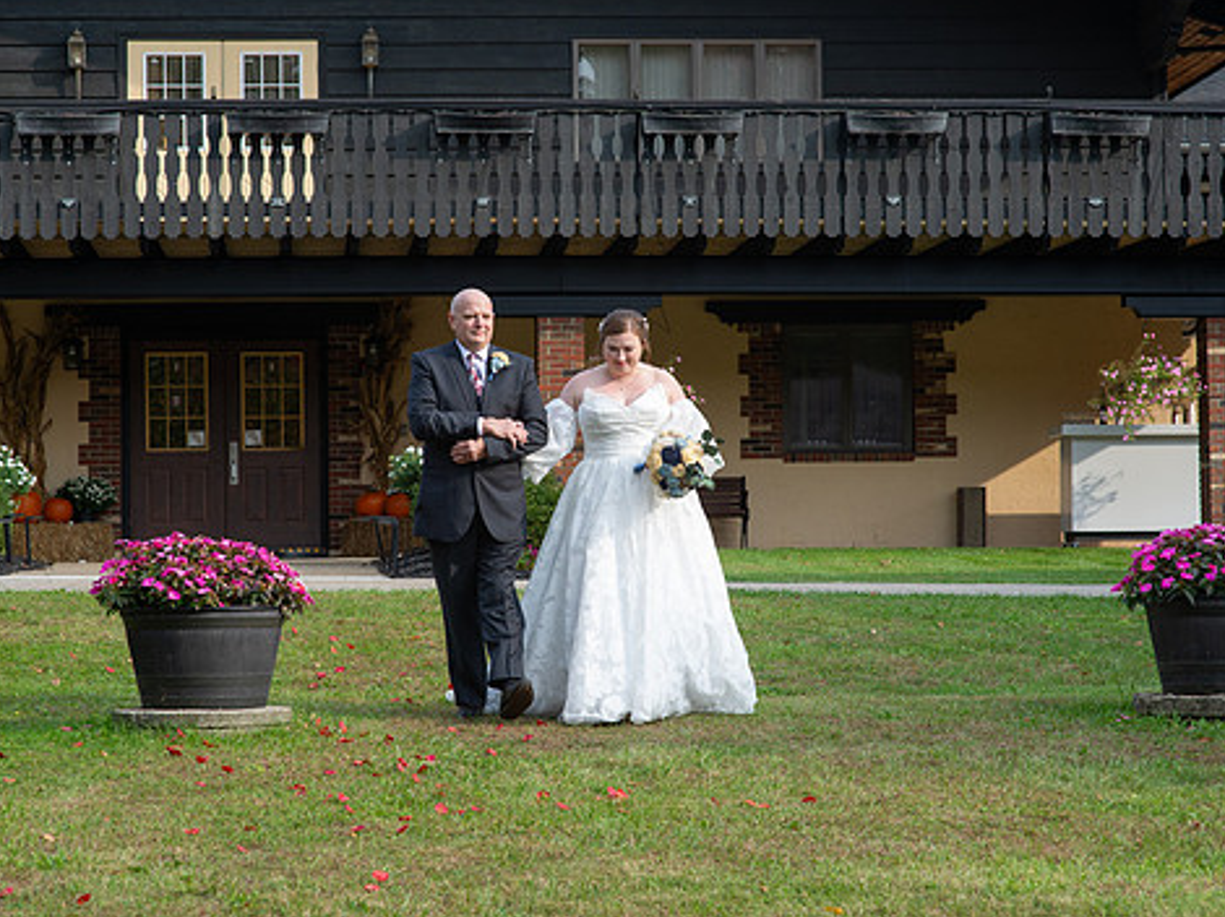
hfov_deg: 18.7
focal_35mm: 105
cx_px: 605
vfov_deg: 14.1
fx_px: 3714
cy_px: 468
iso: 640
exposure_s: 1/800
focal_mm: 85
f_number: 6.3
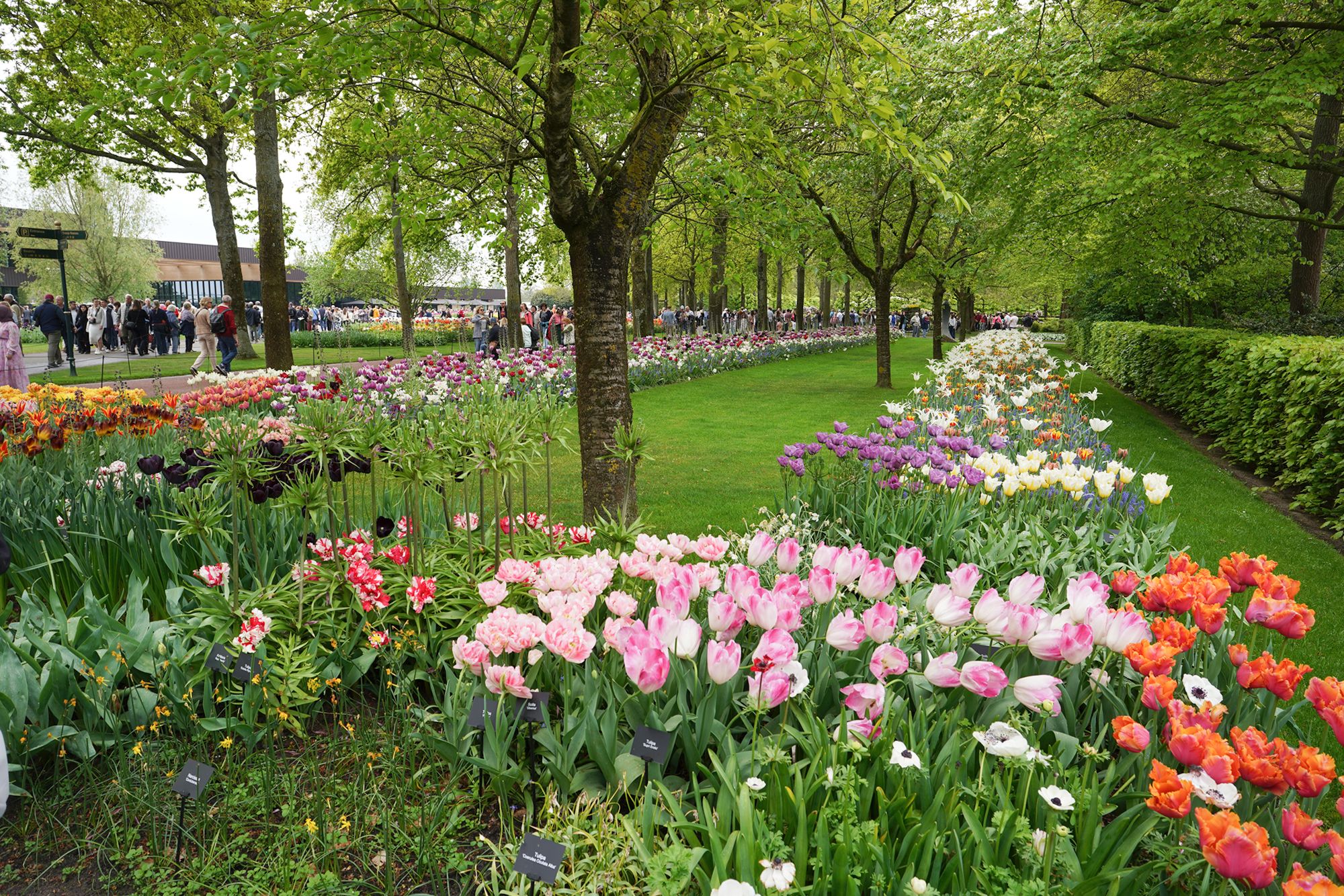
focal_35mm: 24
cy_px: 448
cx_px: 672
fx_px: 896
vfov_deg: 53.1
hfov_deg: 73.7
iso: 100
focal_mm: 24
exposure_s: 1/100
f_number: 6.3
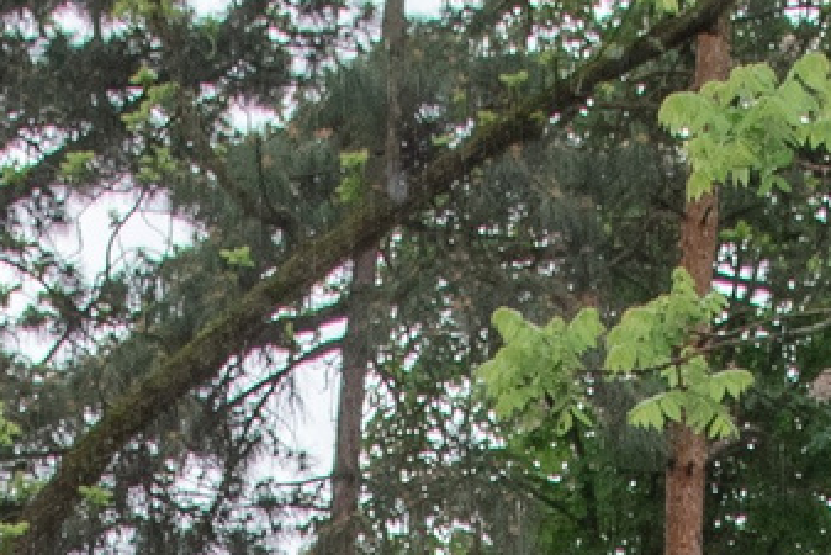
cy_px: 2058
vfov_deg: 5.9
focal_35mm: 205
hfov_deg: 10.0
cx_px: 390
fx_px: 4734
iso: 640
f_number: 7.1
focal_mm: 27
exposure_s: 1/160
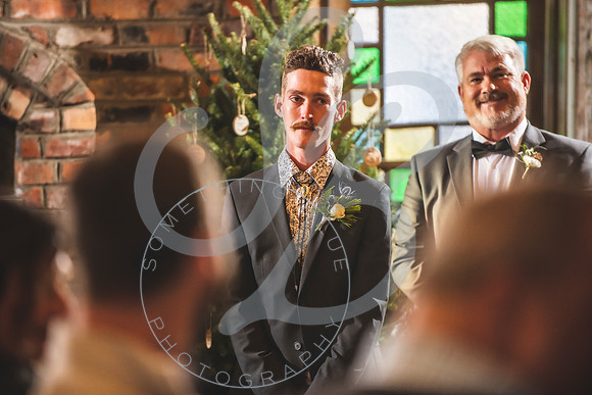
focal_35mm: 205
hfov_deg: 10.0
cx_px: 296
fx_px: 3369
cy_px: 198
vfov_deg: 6.7
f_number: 2.8
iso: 1000
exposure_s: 1/200
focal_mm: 200
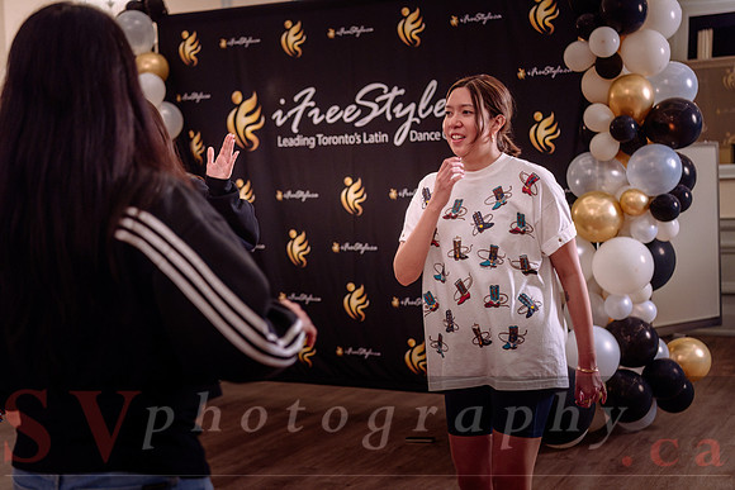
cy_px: 245
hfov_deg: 38.2
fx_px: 1062
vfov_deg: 26.0
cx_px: 368
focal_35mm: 52
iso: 1000
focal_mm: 52
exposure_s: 1/160
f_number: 2.8
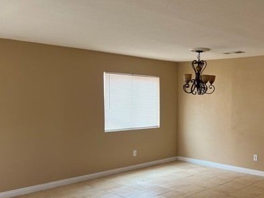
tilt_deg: -3.7
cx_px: 193
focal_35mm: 42
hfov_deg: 43.6
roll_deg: -0.4
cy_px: 119
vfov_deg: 34.2
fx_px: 320
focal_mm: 5.7
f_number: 1.5
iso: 100
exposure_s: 1/121
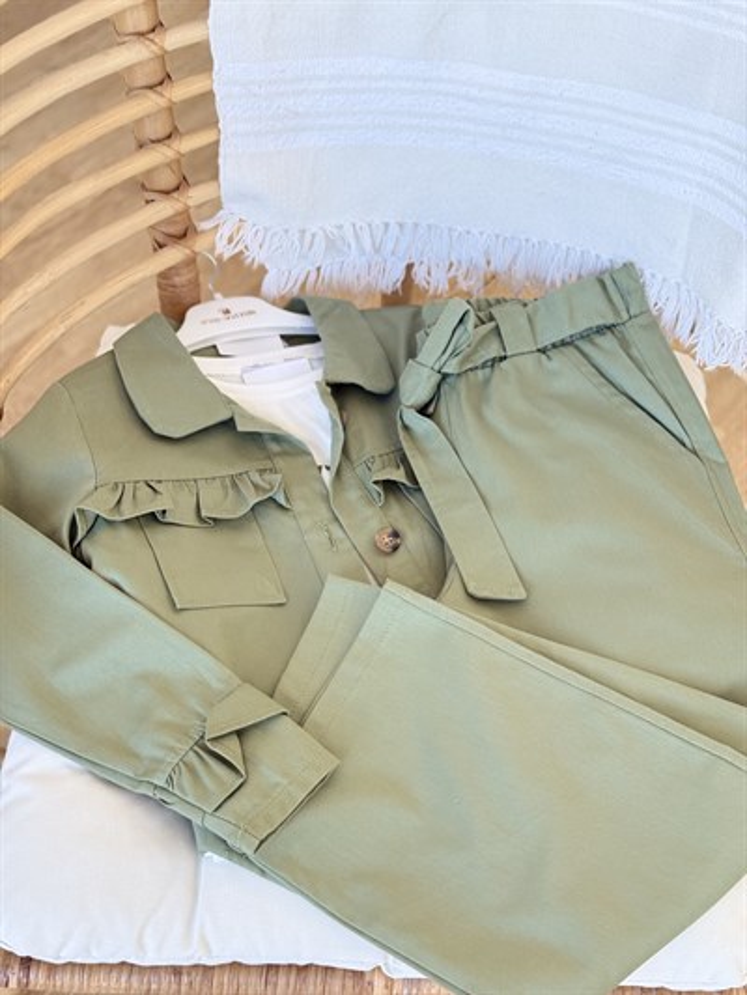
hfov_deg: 30.3
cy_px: 498
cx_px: 374
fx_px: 1381
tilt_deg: -55.0
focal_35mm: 48
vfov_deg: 39.6
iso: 100
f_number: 1.78
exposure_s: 1/88
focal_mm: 6.76
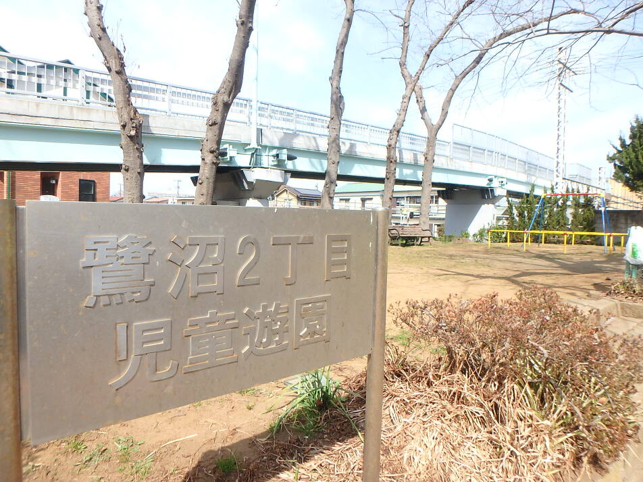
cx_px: 322
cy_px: 241
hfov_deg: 79.0
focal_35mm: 21
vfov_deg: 63.4
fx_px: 390
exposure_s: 1/500
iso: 125
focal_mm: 3.7
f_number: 3.5
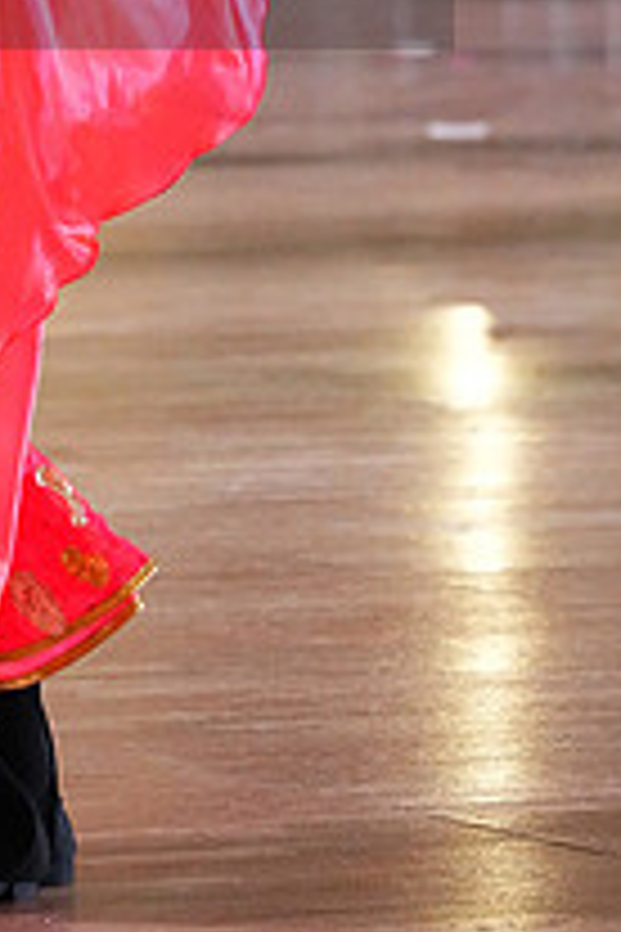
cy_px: -99
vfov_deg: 3.7
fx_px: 14515
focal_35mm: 561
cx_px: -164
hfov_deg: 2.4
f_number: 5.6
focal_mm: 200
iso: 10000
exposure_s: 1/400
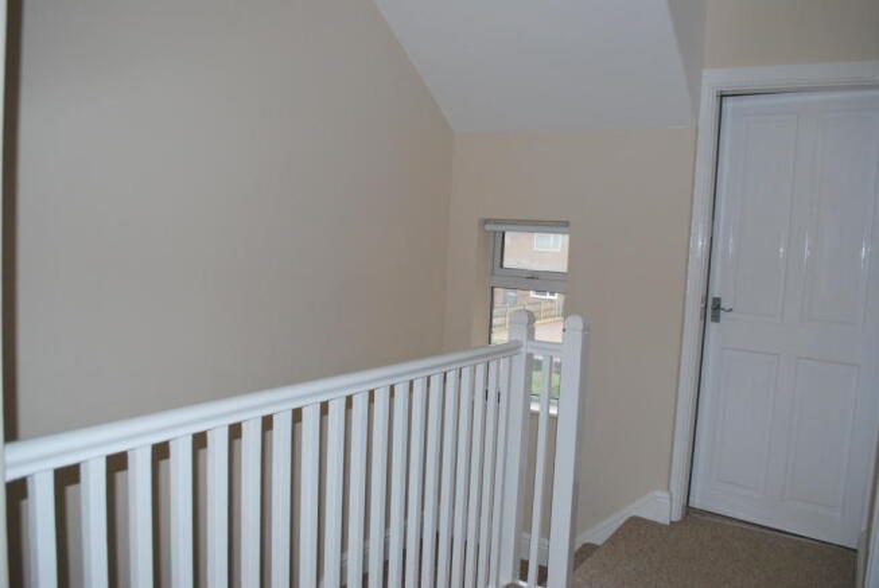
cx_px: 440
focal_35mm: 27
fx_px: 660
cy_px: 294
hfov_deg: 67.3
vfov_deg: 48.0
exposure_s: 1/60
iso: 400
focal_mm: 18
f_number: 4.5
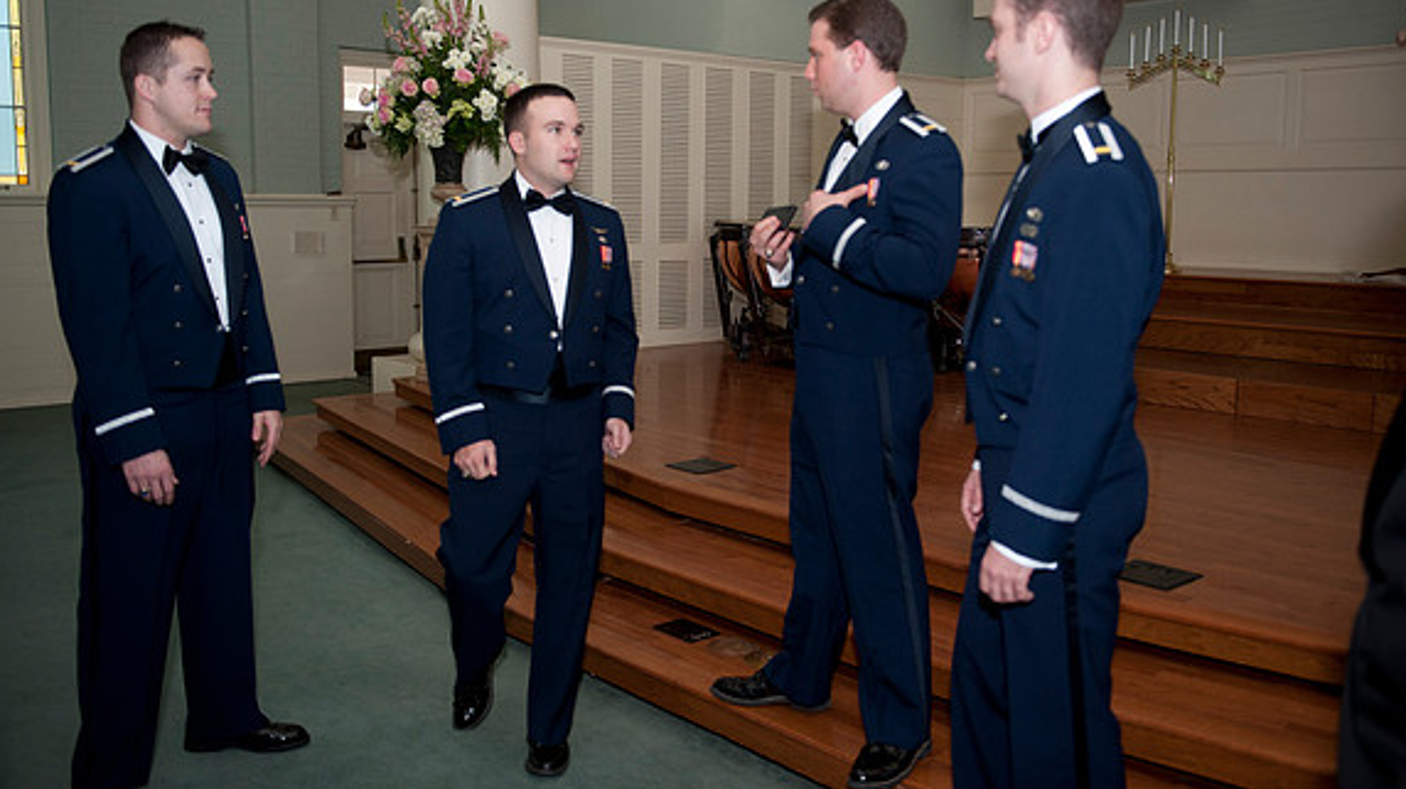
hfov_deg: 58.1
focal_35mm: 34
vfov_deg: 34.5
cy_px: 334
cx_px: 705
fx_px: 1267
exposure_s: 1/500
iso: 800
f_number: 2.8
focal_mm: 32
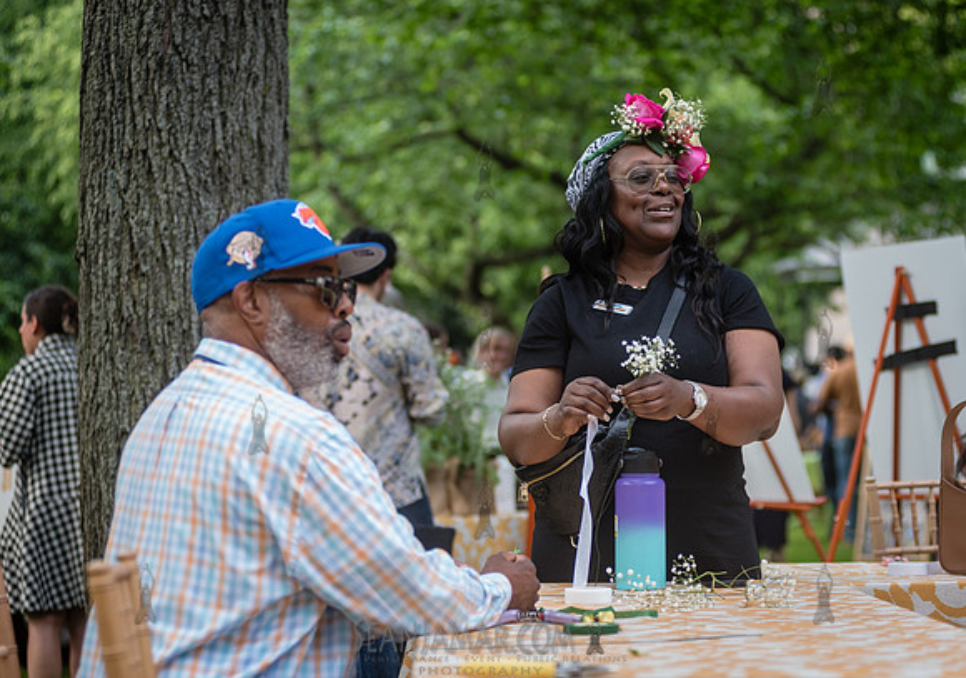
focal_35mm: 89
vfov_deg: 15.8
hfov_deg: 22.4
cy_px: 318
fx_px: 2435
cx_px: 540
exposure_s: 1/320
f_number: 3.2
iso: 1000
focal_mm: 80
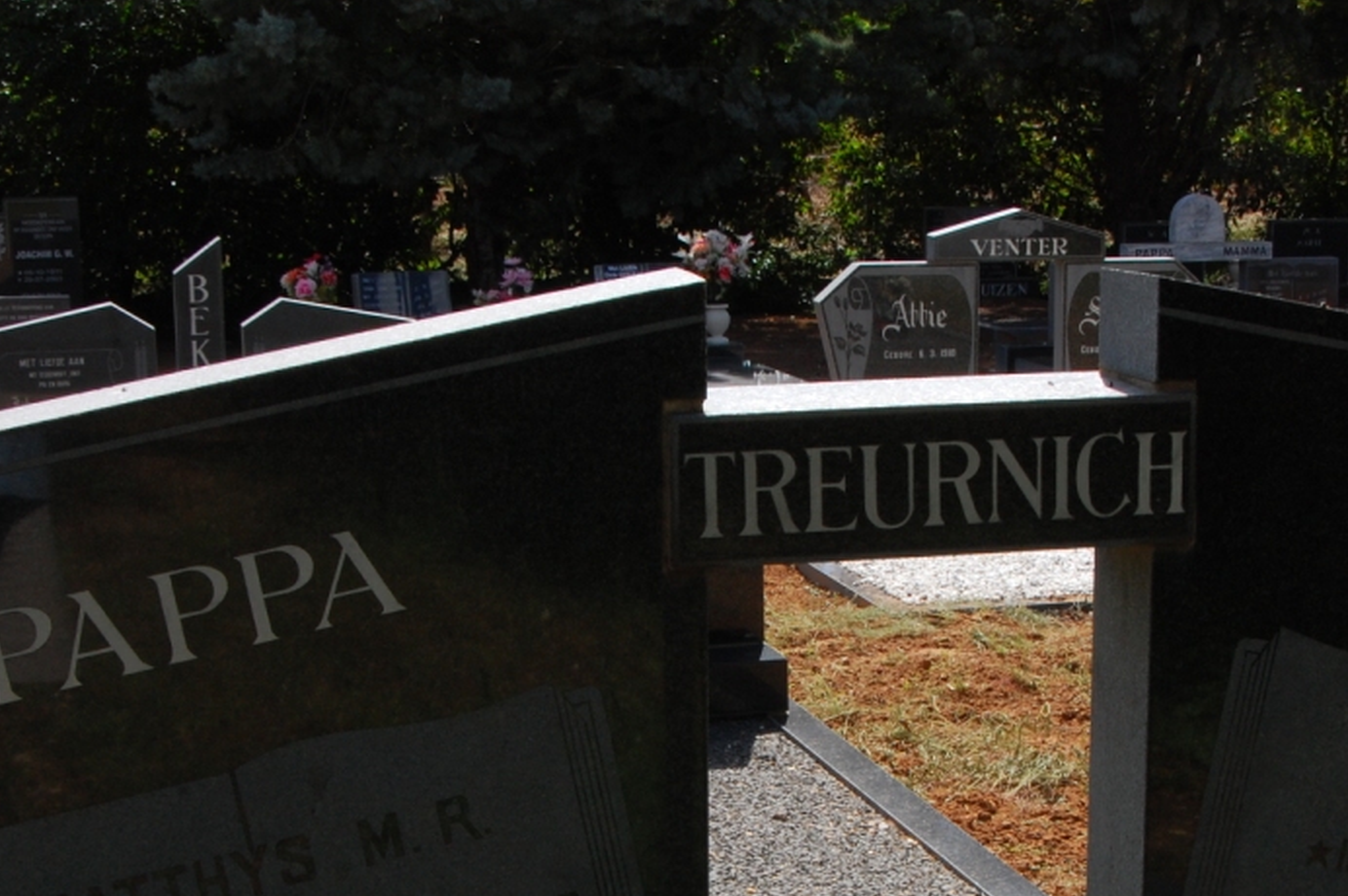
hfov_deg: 28.4
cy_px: 572
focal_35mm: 71
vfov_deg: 19.1
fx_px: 2656
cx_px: 857
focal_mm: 32
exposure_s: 1/160
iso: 400
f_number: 18
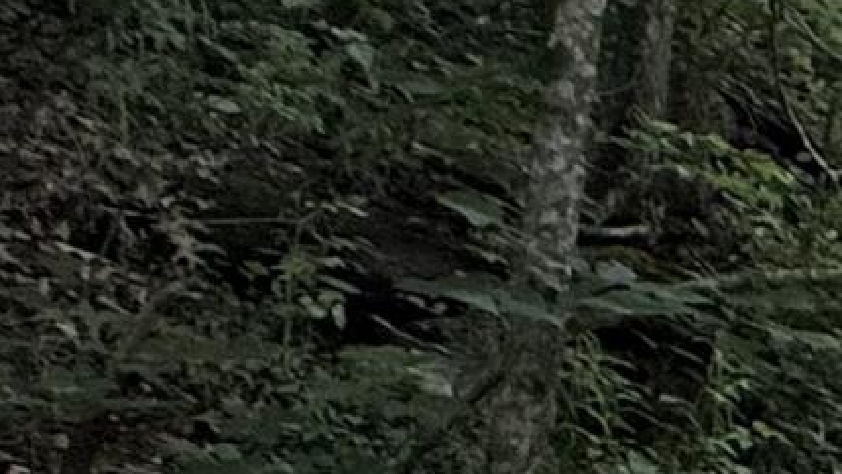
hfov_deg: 12.9
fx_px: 2390
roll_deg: -0.3
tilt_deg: +1.2
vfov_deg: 11.2
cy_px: 474
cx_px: 2221
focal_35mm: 107
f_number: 2.2
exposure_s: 1/99
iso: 250
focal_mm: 2.22
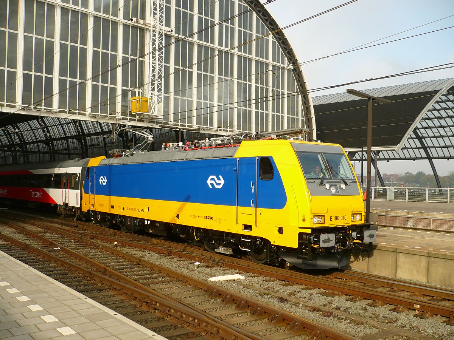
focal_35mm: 35
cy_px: 170
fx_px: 459
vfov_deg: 40.7
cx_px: 227
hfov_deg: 52.6
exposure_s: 1/800
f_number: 2.8
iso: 100
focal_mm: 5.8
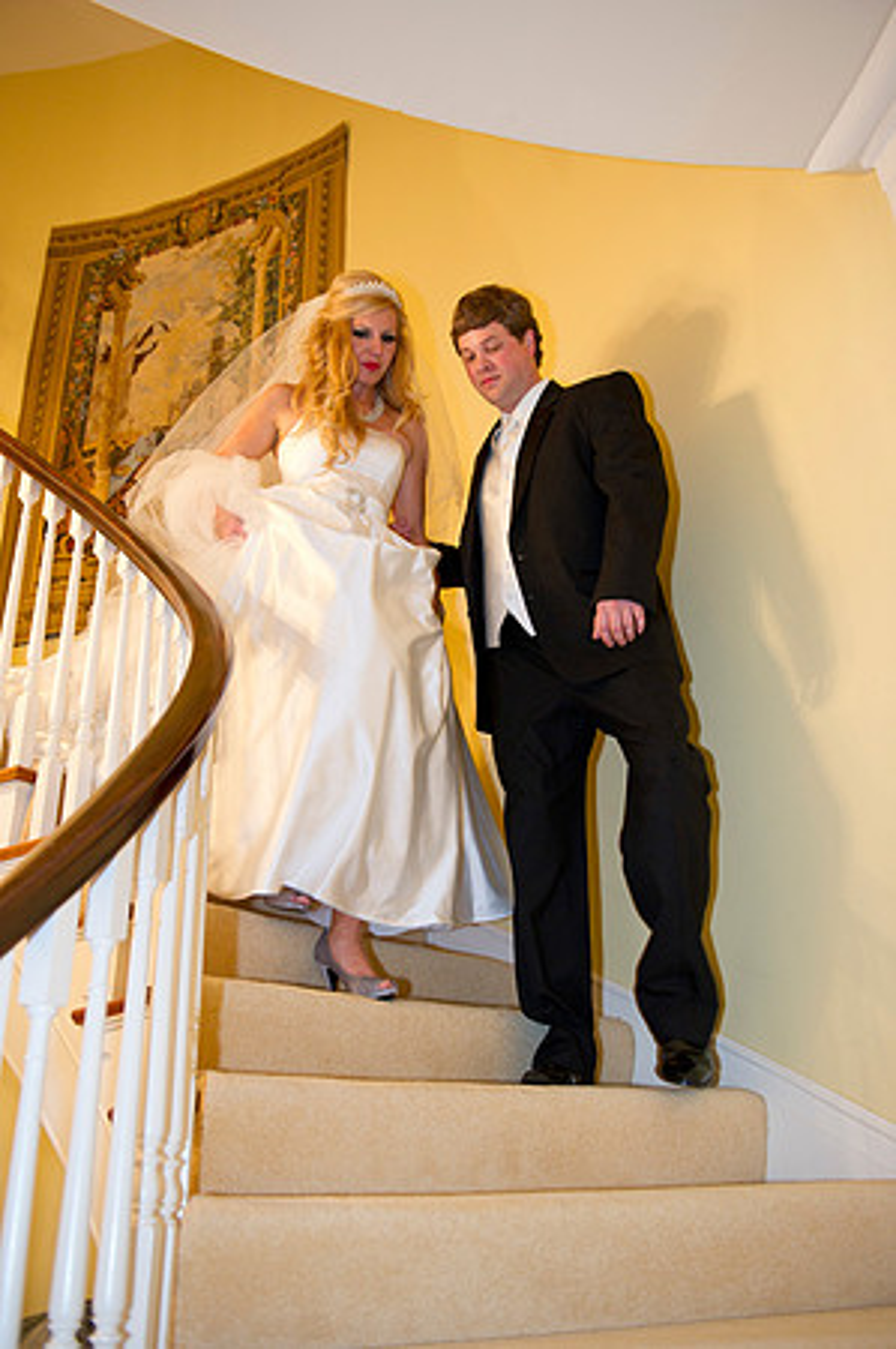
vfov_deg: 58.8
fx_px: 1197
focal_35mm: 32
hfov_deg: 41.0
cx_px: 448
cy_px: 674
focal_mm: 32
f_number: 3.5
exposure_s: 1/60
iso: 1250
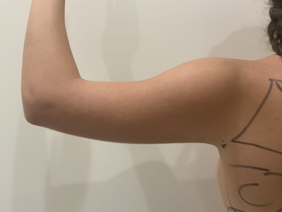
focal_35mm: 29
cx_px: 141
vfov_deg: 48.2
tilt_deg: -6.0
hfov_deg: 61.7
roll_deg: +0.8
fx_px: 236
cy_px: 106
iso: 100
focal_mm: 3
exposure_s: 1/60
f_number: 1.8
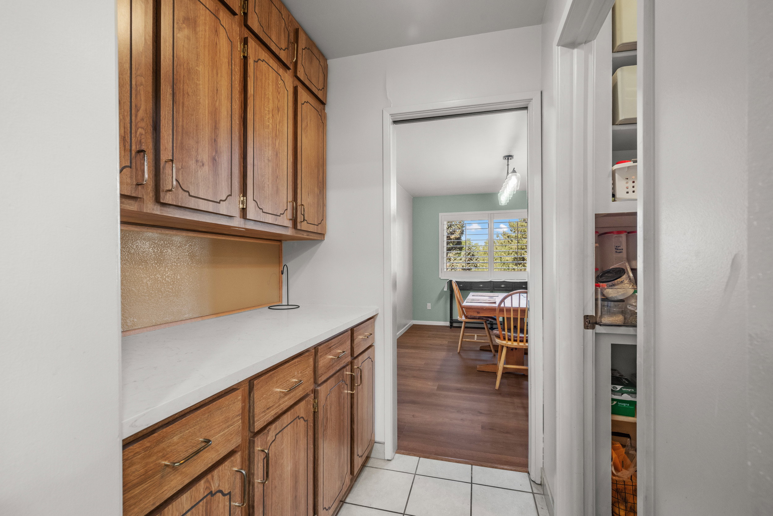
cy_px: 258
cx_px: 386
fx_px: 333
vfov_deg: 75.6
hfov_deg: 98.5
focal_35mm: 16
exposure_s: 1/1.67
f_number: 8
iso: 500
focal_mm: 15.5
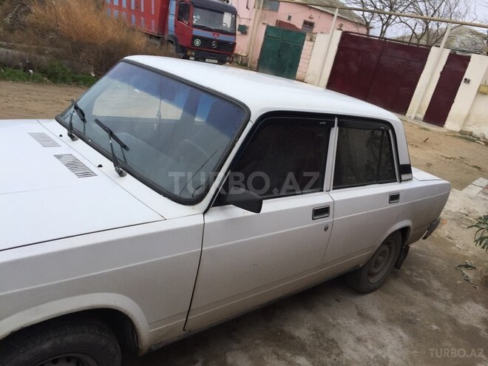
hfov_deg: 61.7
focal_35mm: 29
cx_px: 244
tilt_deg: -18.8
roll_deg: -14.5
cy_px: 183
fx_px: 409
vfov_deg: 48.2
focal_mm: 4.15
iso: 40
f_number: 2.2
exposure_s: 1/100
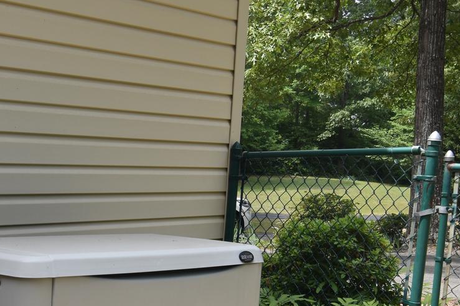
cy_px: 285
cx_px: 120
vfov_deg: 21.2
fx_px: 797
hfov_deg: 31.7
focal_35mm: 62
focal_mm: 15
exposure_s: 1/160
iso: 100
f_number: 6.3
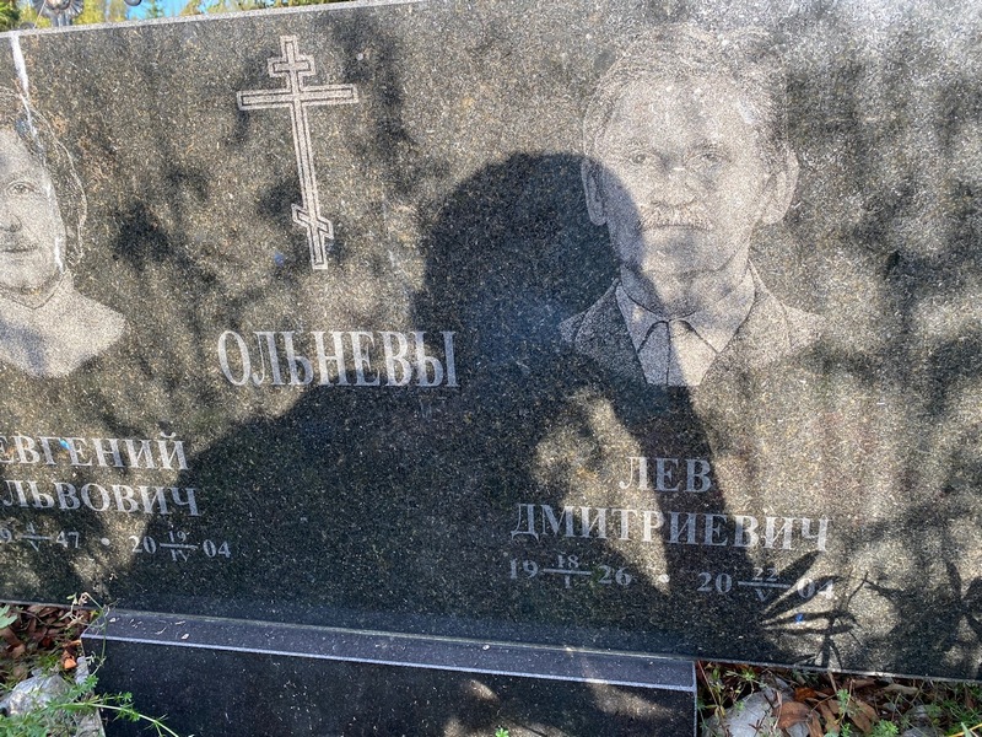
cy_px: 368
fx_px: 738
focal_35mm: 26
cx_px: 491
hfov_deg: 67.3
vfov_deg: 53.1
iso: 32
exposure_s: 1/207
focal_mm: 4.25
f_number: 1.8
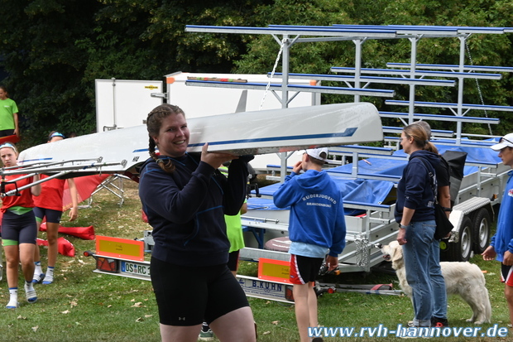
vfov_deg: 18.2
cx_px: 256
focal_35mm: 75
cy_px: 171
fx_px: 1068
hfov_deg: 27.0
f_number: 6.3
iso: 125
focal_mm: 50
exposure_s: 1/250
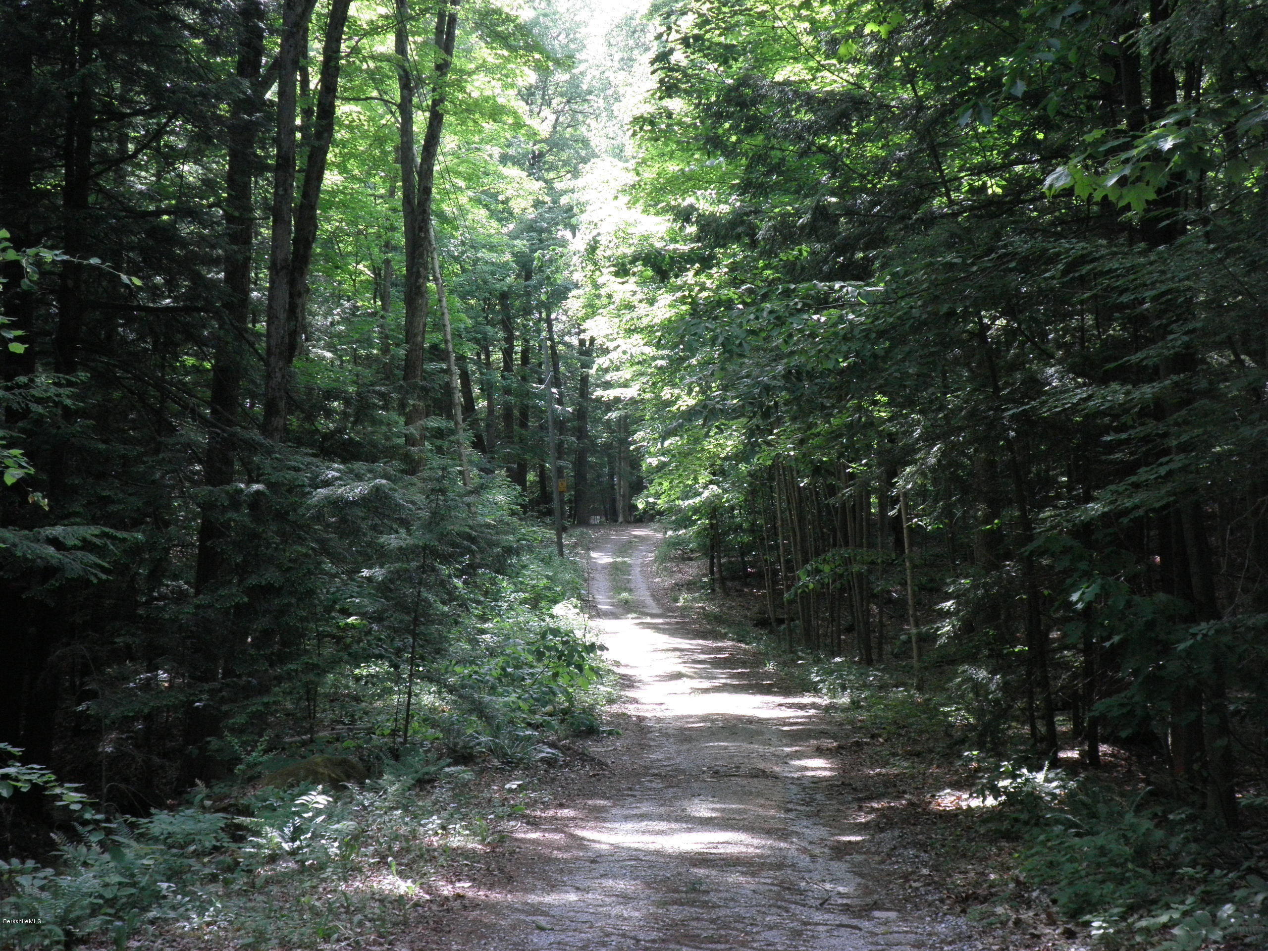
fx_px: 1941
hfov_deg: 36.2
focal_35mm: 53
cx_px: 634
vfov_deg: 27.5
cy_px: 476
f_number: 4.8
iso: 200
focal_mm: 9.6
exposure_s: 1/80
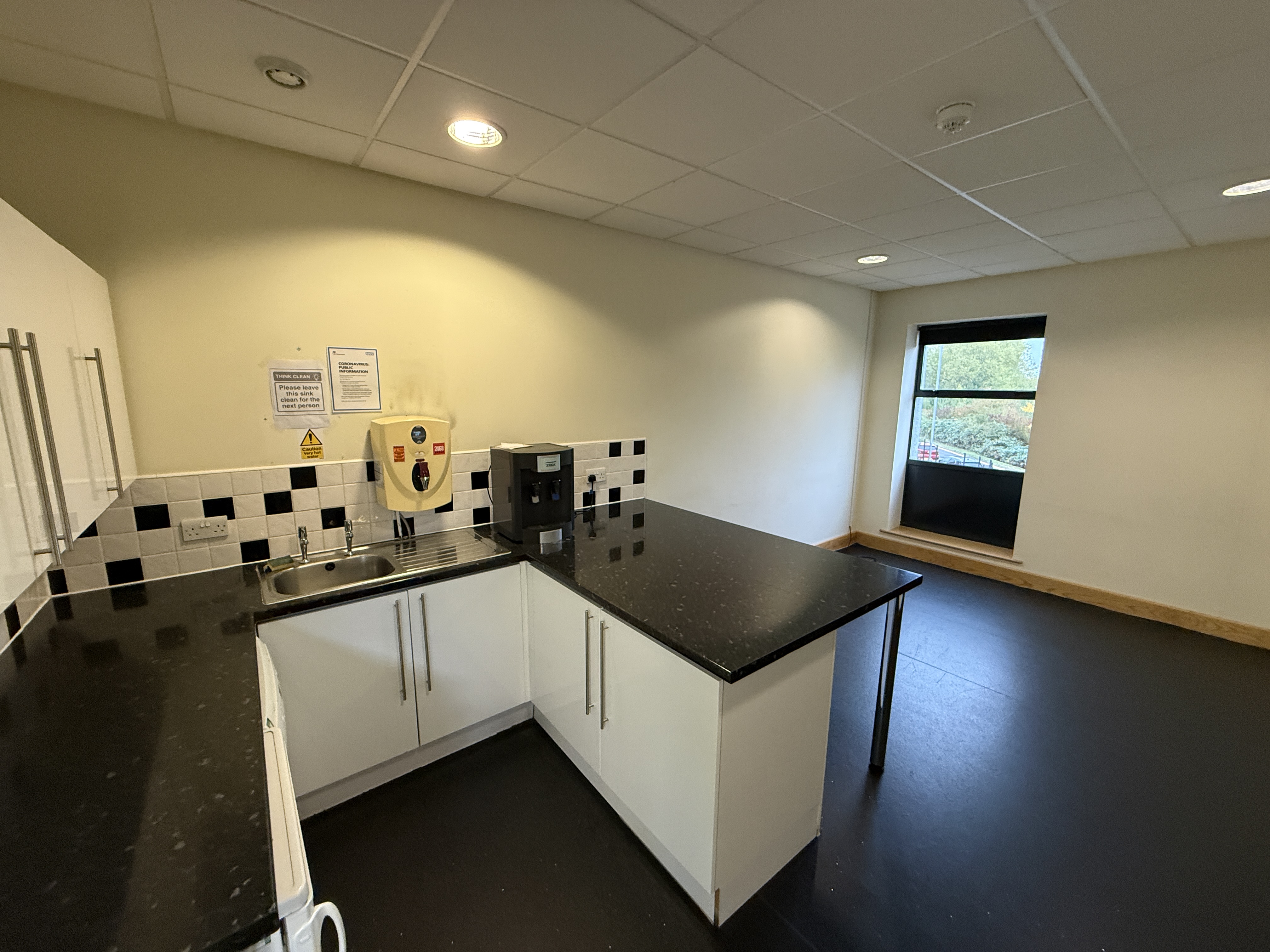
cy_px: 476
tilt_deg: -9.3
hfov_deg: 102.1
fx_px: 514
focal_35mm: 14
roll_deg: -0.6
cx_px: 635
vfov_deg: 85.7
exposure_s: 1/50
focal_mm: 2.22
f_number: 2.2
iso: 320
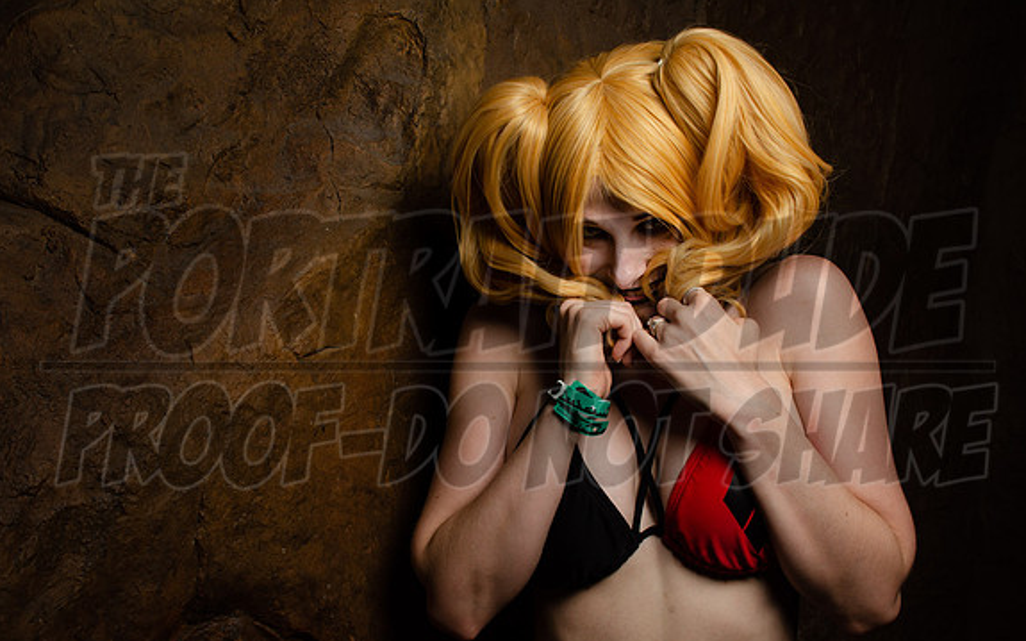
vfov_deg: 32.0
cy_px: 325
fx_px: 1118
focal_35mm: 40
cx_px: 514
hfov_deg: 49.3
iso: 100
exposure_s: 1/60
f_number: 16
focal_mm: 26
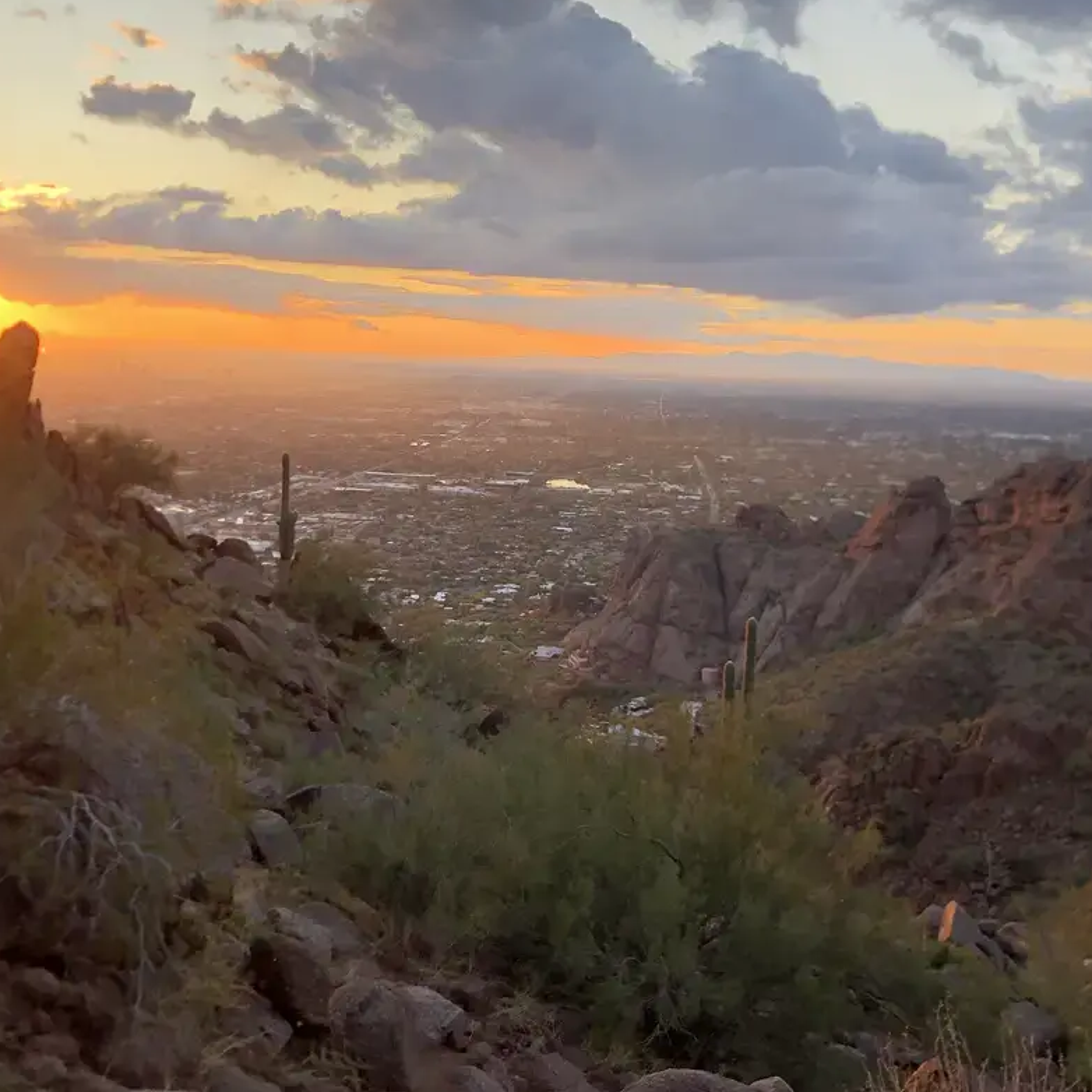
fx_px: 1356
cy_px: 480
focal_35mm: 38
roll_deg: -2.8
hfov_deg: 43.9
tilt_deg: -5.6
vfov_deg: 43.8
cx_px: 564
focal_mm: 3.99
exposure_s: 1/180
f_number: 1.8
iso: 20
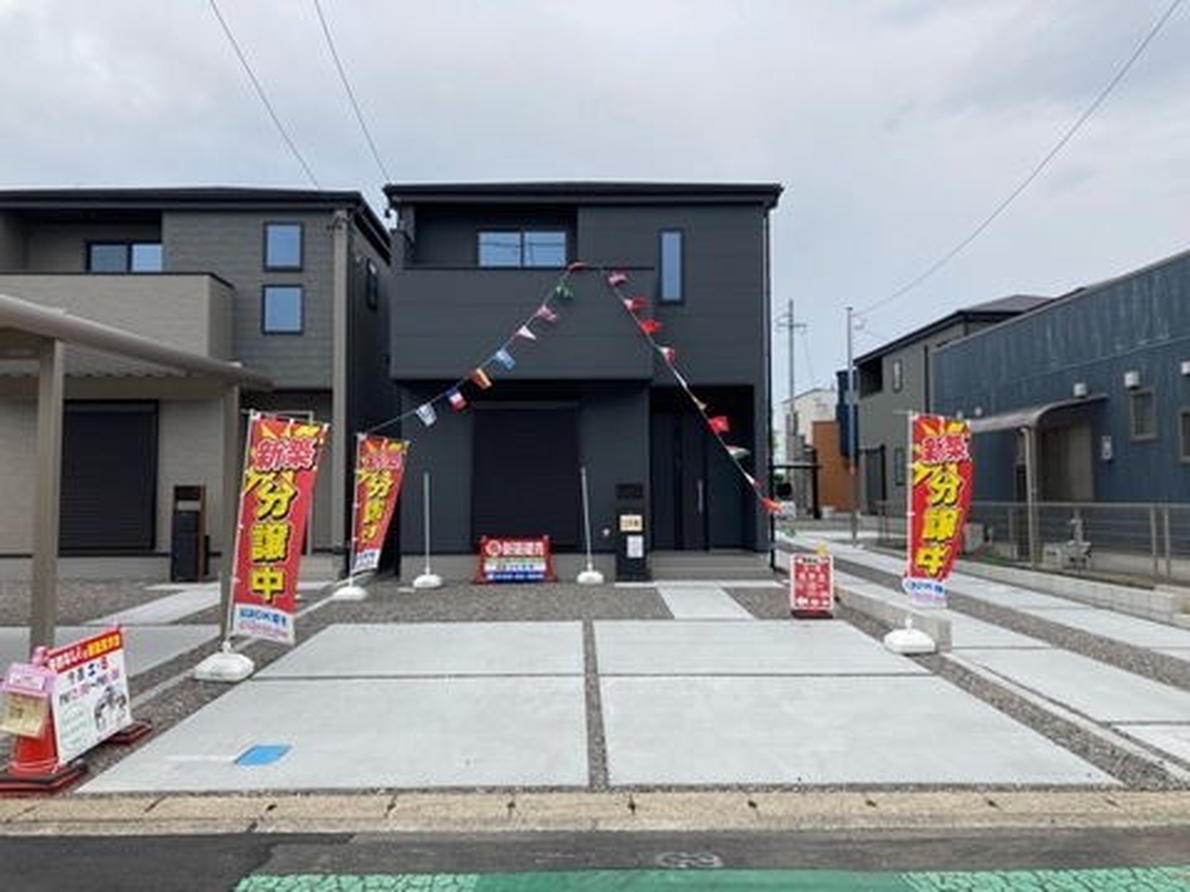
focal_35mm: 28
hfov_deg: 63.4
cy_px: 446
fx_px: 963
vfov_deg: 49.7
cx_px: 595
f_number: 1.8
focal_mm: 3.99
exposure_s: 1/2183
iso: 20
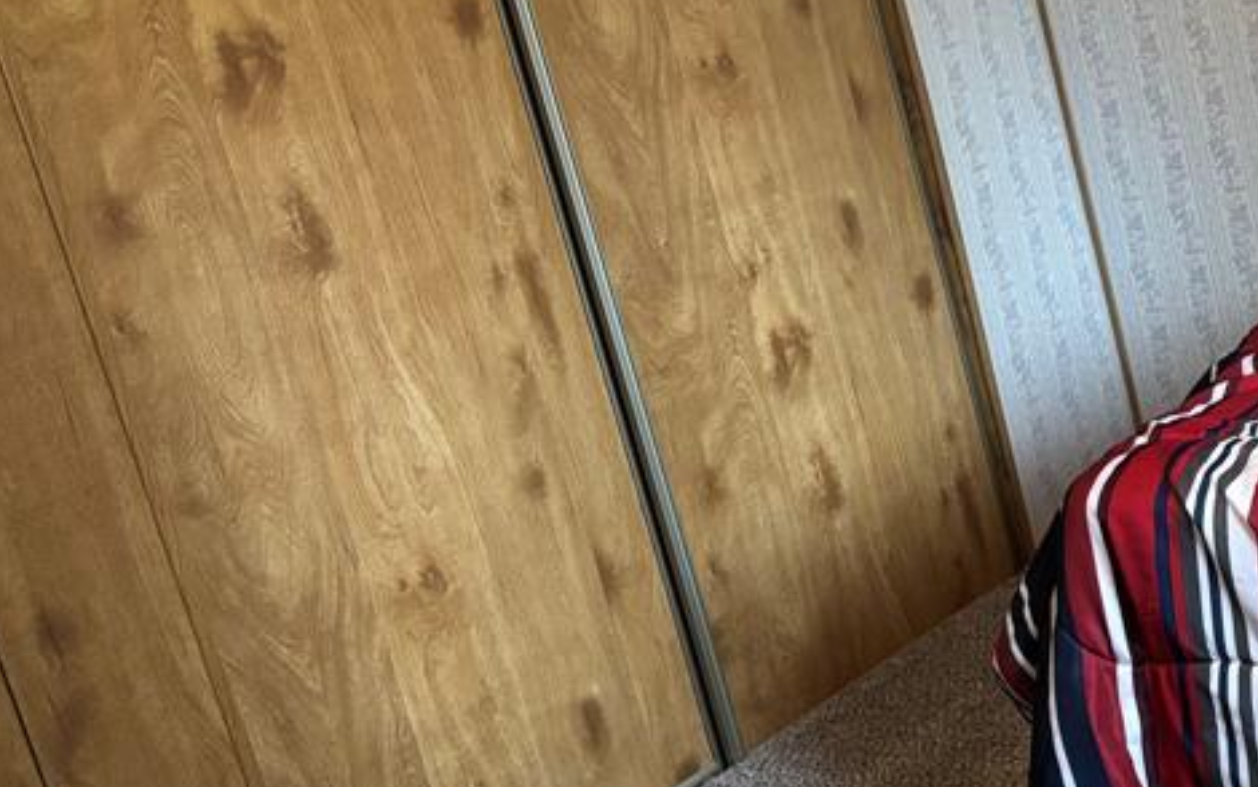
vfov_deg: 21.6
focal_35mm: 60
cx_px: 1229
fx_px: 2058
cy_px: 313
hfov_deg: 31.7
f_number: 1.6
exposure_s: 1/40
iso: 640
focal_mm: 5.96
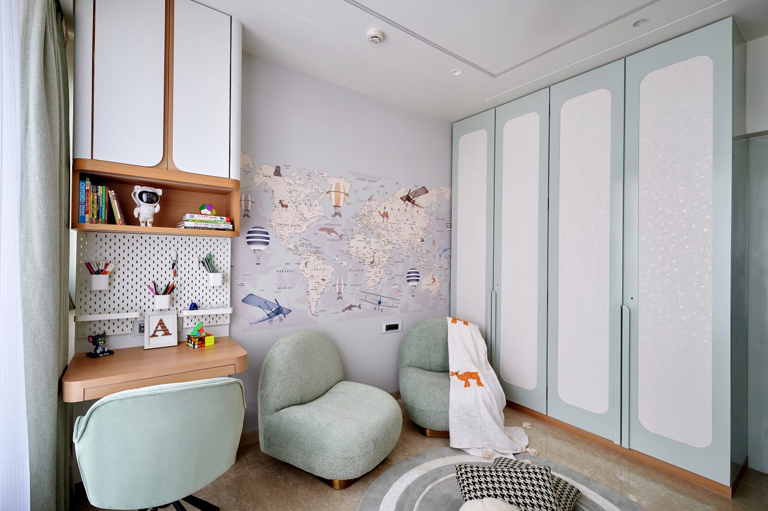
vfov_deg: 75.4
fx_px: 330
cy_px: 256
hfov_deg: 98.6
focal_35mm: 16
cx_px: 384
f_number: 6.3
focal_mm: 15.5
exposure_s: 2.5
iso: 100
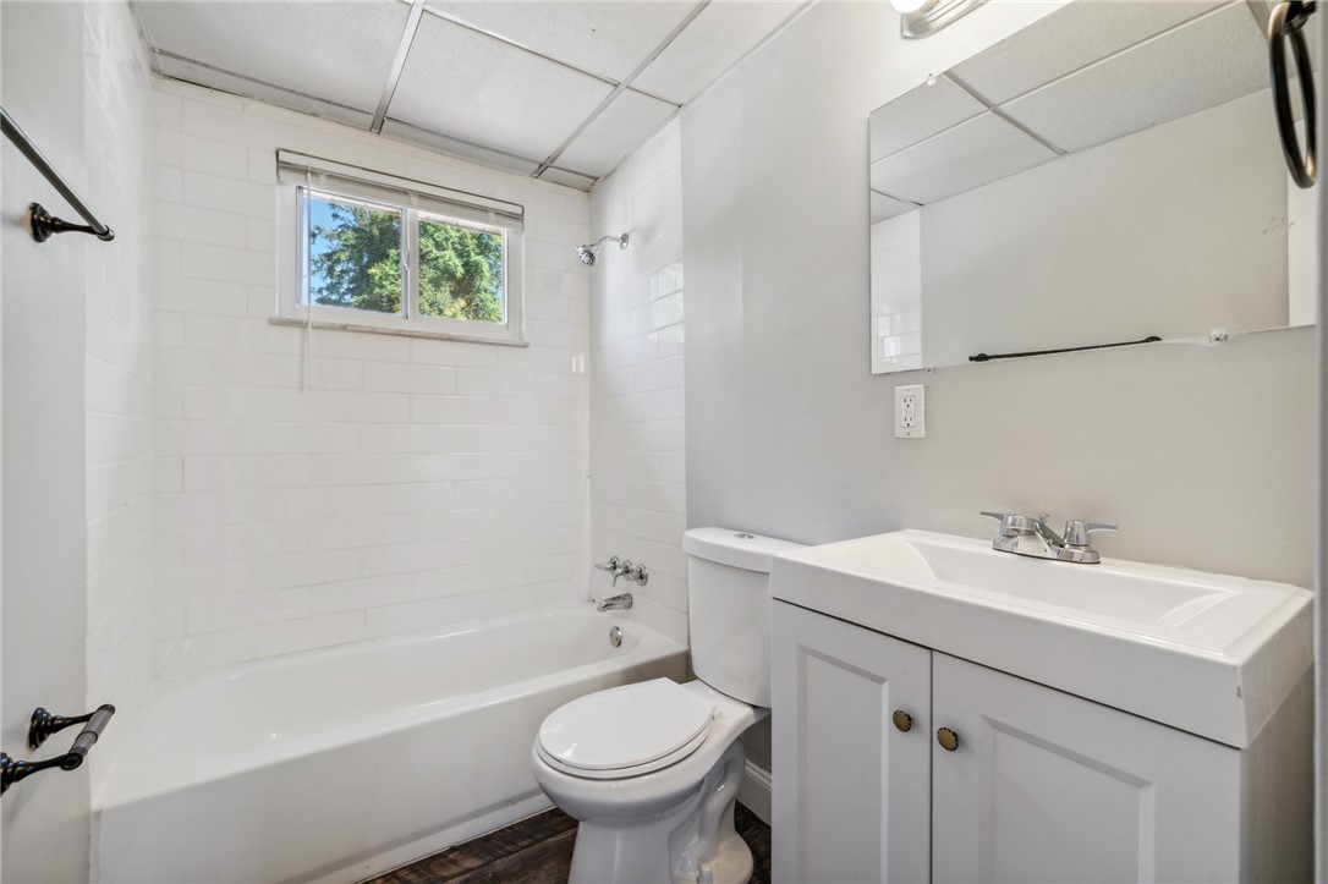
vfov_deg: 81.2
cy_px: 442
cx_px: 664
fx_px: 516
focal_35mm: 14
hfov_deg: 104.3
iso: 50
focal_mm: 14
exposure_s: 1/2
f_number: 11
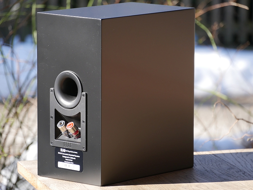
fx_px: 2048
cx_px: 126
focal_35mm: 280
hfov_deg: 7.1
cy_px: 95
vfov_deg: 5.3
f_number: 5.6
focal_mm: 140
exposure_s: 1/320
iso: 400
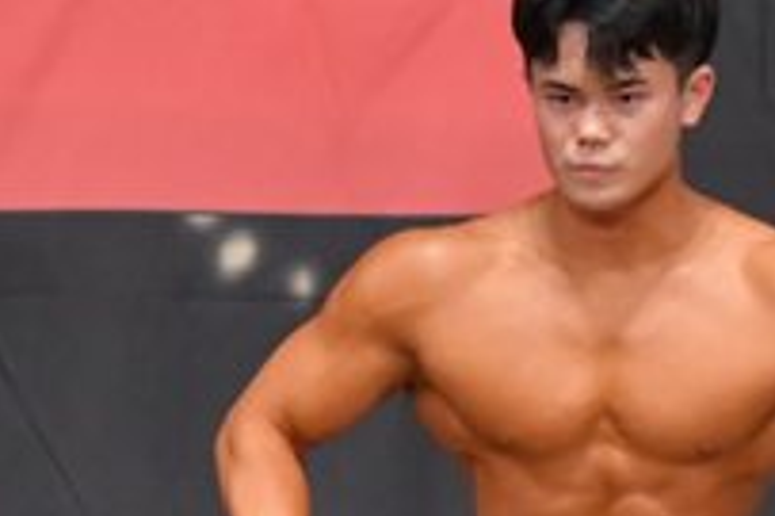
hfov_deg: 2.4
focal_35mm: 857
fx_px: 18434
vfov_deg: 1.6
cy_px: 799
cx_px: 796
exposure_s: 1/400
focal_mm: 150
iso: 6400
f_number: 5.6
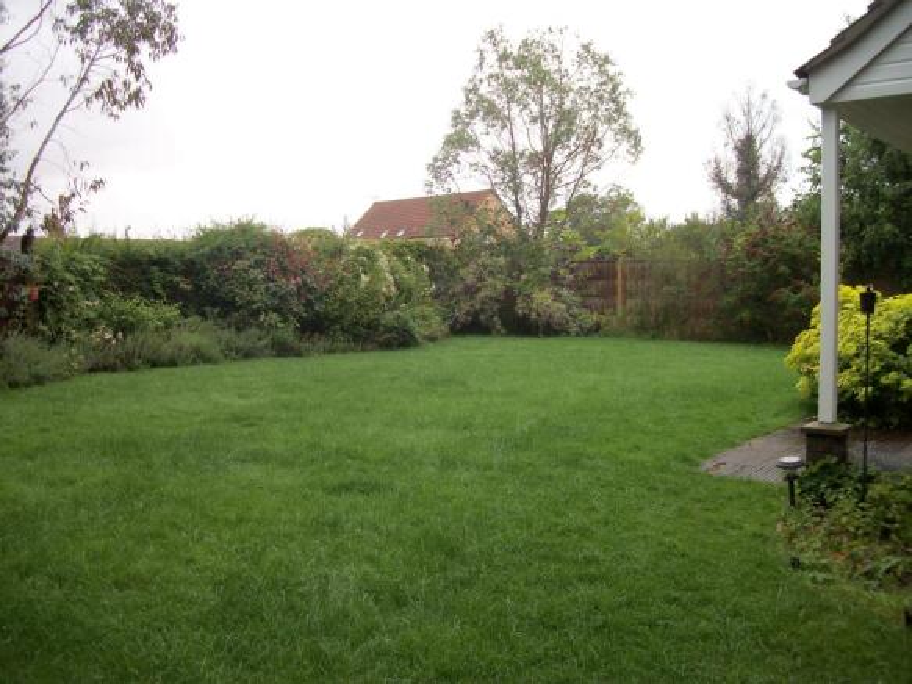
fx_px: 843
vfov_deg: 44.1
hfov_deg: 56.8
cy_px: 342
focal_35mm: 32
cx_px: 456
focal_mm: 5.7
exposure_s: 1/160
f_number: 2.9
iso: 80
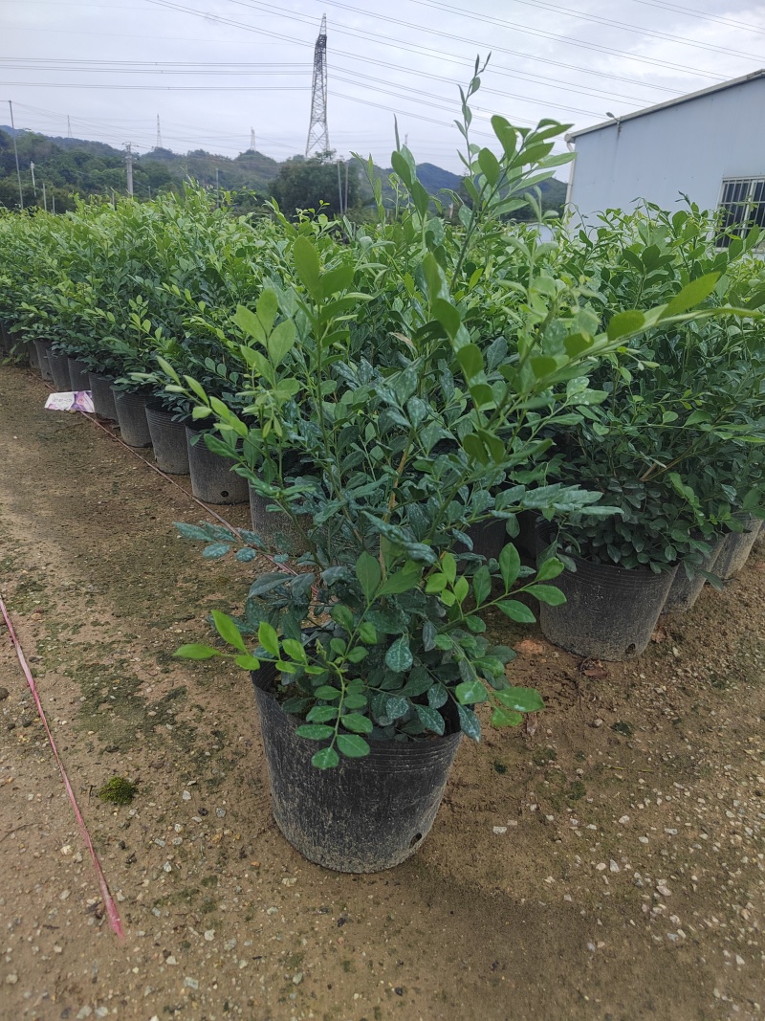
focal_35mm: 23
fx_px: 678
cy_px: 510
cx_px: 382
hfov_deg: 58.9
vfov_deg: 73.9
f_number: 1.9
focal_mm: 5.52
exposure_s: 1/2000
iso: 372
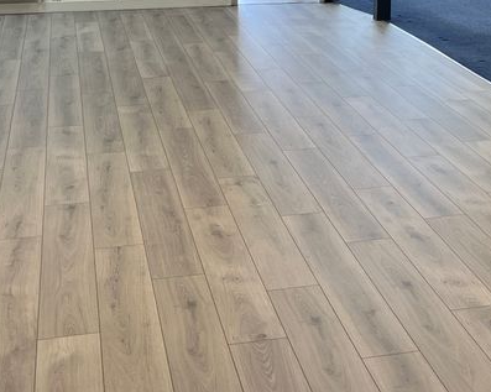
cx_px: 375
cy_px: -81
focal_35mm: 71
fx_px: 1031
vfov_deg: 20.2
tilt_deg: -3.8
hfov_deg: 26.4
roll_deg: +0.0
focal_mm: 5.1
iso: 50
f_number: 1.6
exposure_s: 1/100
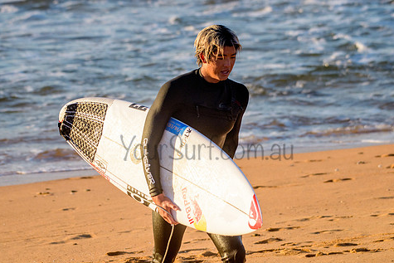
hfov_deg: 8.4
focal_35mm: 244
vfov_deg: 5.6
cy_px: 141
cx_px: 206
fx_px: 2671
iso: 450
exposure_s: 1/2000
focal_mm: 200
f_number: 5.6
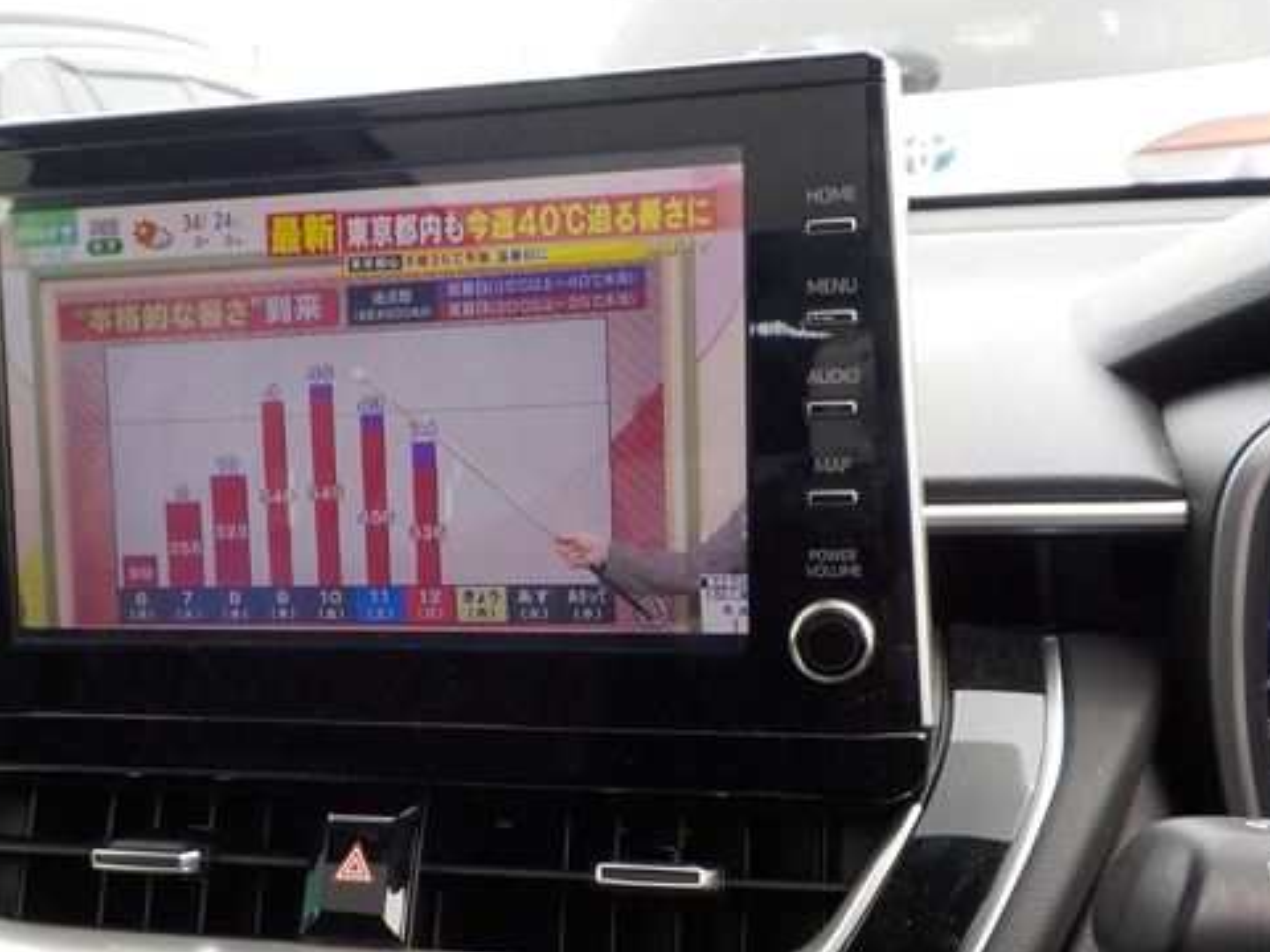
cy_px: 574
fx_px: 1468
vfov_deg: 35.8
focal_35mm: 40
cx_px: 463
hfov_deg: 46.3
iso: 125
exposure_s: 1/125
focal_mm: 4.1
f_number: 3.3
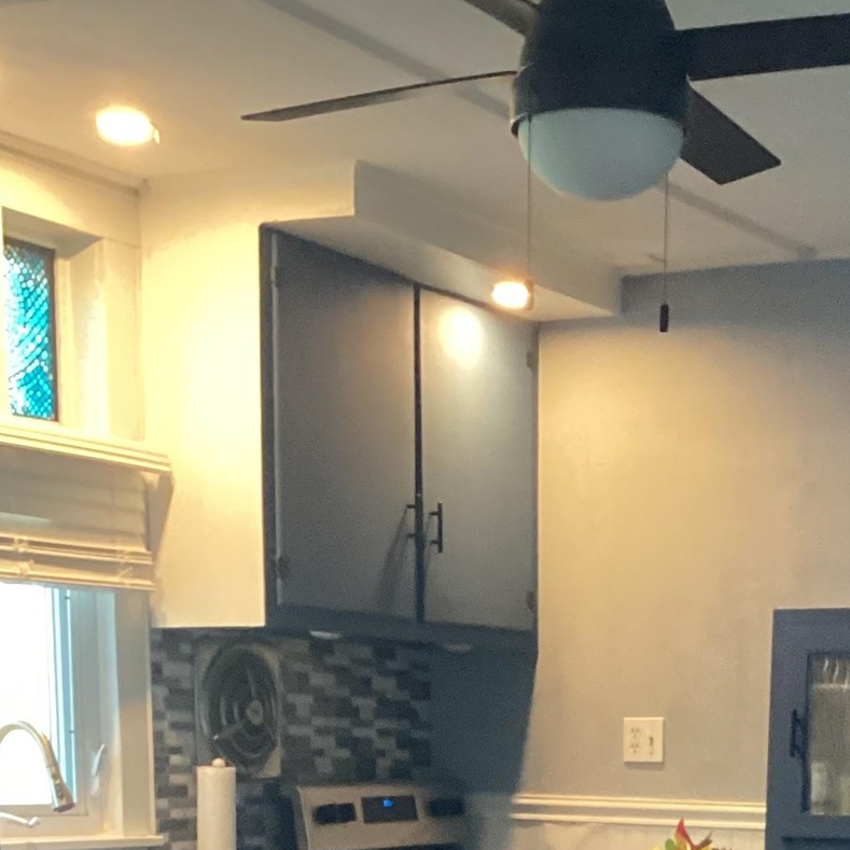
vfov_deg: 19.5
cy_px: 1181
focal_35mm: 80
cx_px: 598
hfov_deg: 21.5
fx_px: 2222
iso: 400
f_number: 2.4
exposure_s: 1/60
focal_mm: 3.3
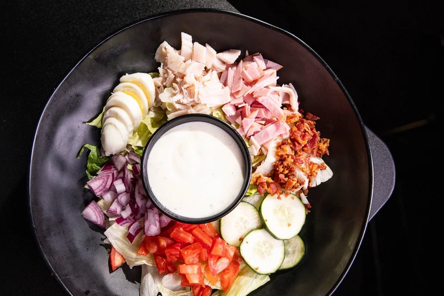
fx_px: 2873
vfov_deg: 5.9
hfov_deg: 8.8
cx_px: 222
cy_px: 148
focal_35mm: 233
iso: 1250
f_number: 5
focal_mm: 36
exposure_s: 1/160
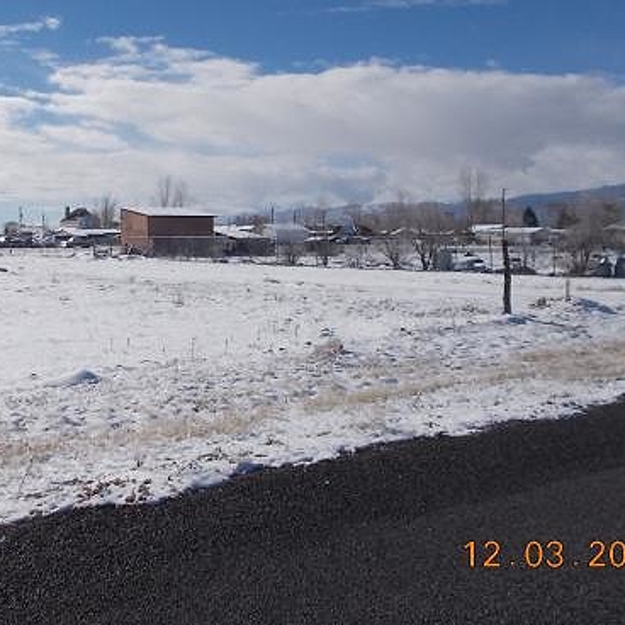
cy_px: 243
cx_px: 182
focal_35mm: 40
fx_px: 817
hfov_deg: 41.0
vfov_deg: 41.6
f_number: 8
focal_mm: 4.6
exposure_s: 1/500
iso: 80
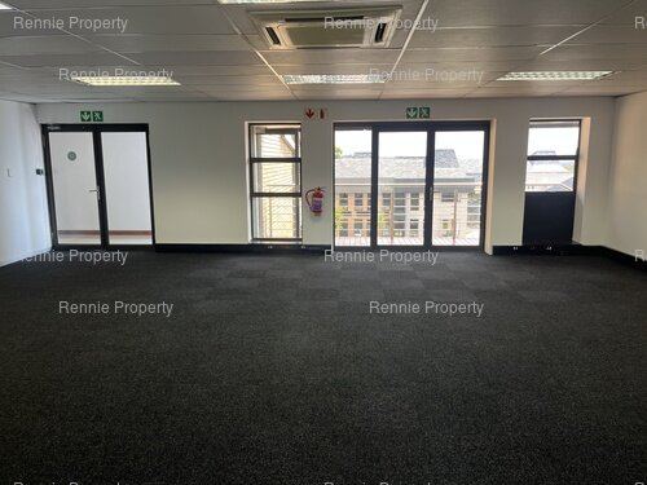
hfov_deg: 67.3
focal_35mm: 26
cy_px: 242
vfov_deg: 53.1
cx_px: 324
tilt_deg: -8.9
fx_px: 486
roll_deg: +0.2
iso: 64
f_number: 1.6
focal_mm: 5.1
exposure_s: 1/100
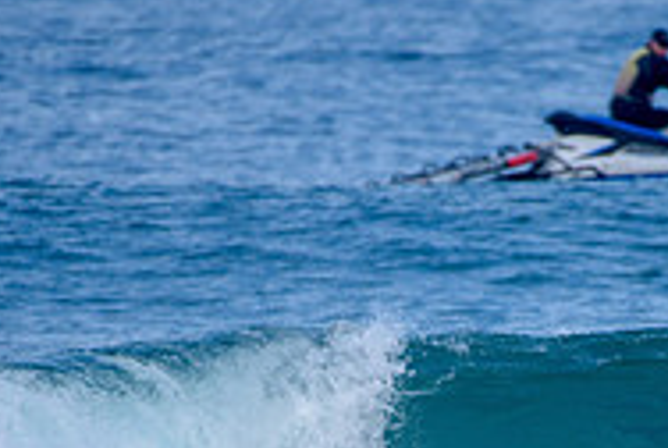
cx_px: 490
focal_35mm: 1541
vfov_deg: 0.9
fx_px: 28639
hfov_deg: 1.3
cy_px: 549
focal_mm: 500
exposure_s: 1/2000
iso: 220
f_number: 5.6
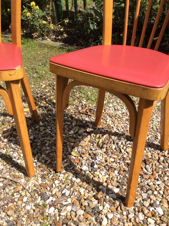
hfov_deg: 44.1
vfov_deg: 56.9
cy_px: 113
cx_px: 84
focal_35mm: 32
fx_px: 209
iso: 32
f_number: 2.4
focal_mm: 3.3
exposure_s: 1/1244
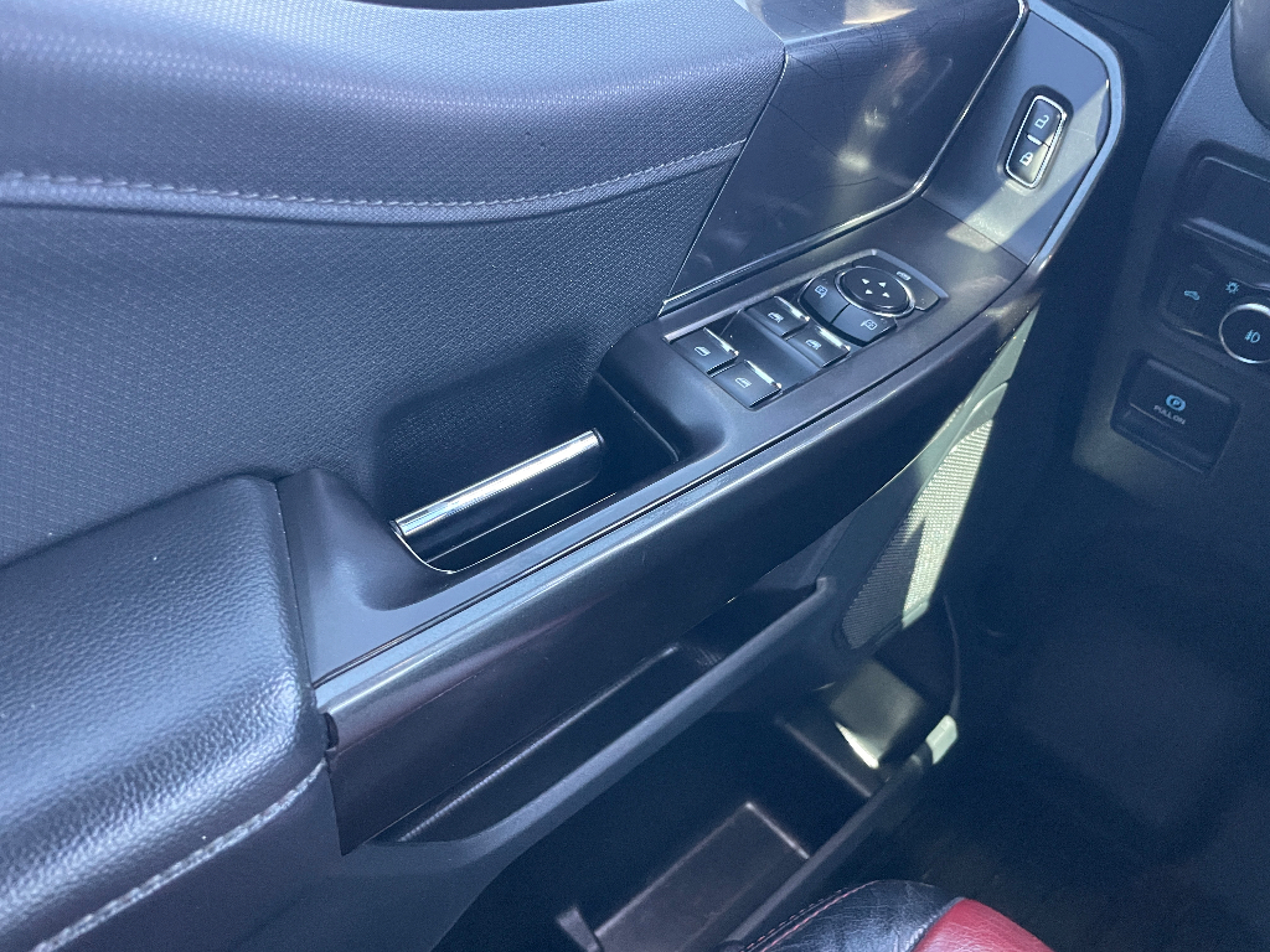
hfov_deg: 67.3
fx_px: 954
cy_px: 476
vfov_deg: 53.1
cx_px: 635
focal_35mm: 26
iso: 400
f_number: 1.6
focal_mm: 4.2
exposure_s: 1/60
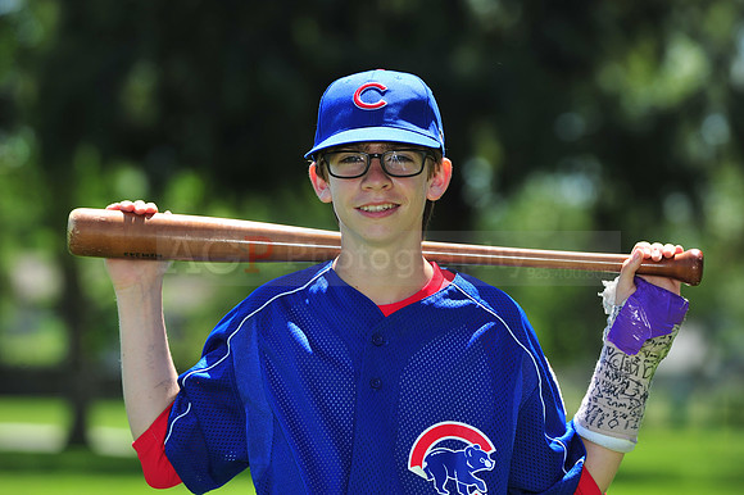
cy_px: 248
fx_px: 4131
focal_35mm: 200
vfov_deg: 6.9
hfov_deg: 10.3
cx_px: 372
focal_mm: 200
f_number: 5.6
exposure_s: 1/640
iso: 200
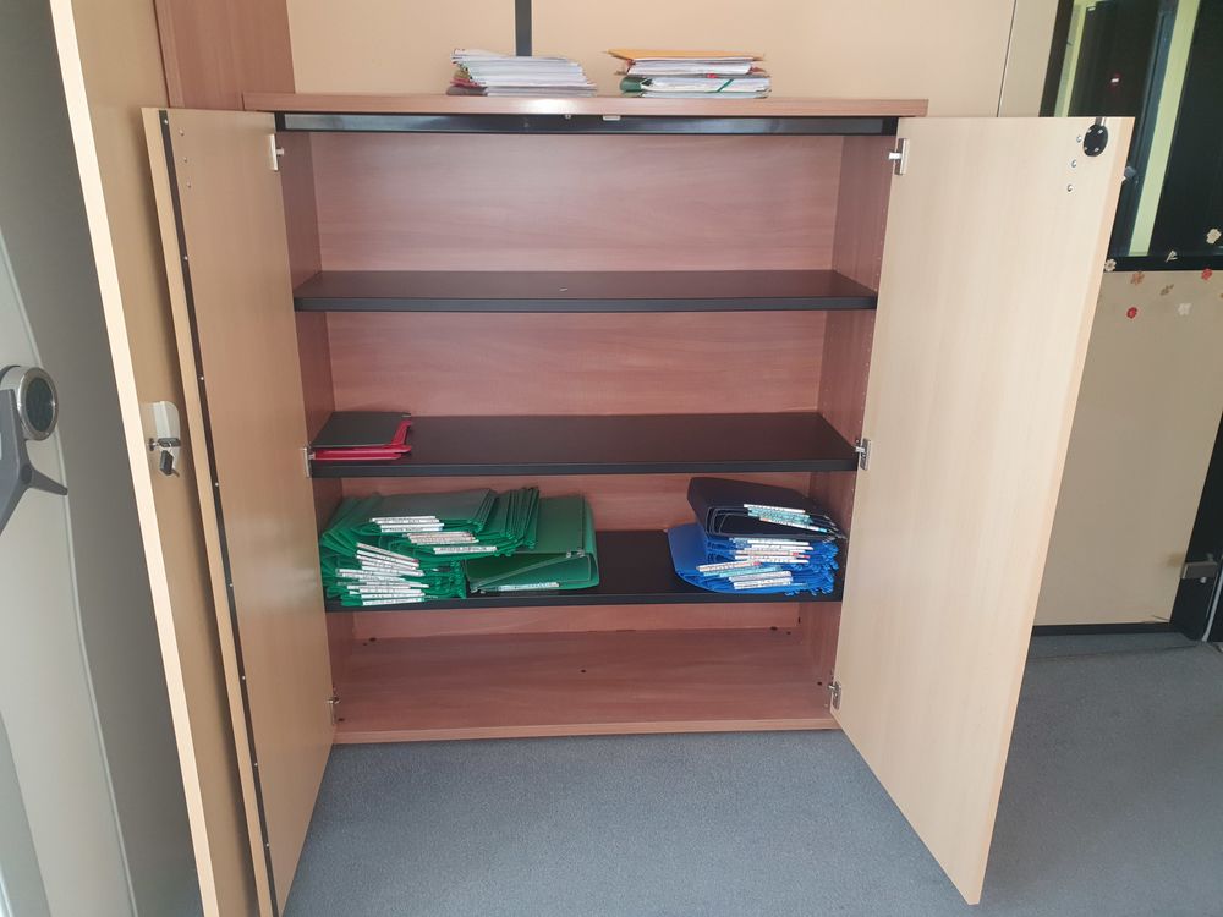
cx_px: 612
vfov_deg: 53.1
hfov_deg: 67.3
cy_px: 458
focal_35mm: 26
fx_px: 919
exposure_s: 1/25
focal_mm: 4.32
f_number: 2.4
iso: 160
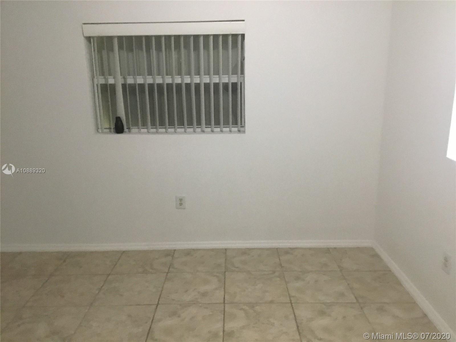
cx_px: 228
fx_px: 408
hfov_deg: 58.4
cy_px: 171
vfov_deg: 45.4
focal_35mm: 31
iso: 250
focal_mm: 3.3
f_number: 2.4
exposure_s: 1/30
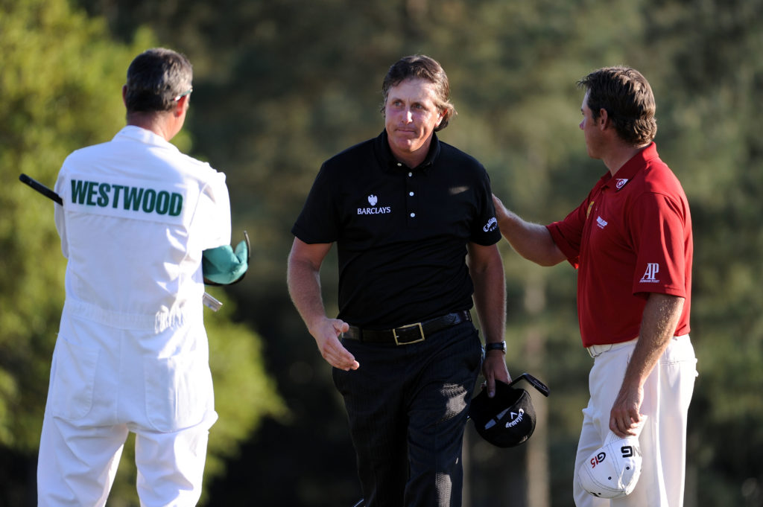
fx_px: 6988
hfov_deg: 6.2
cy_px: 254
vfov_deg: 4.2
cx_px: 382
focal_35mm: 330
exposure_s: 1/640
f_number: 4
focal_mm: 330
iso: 400
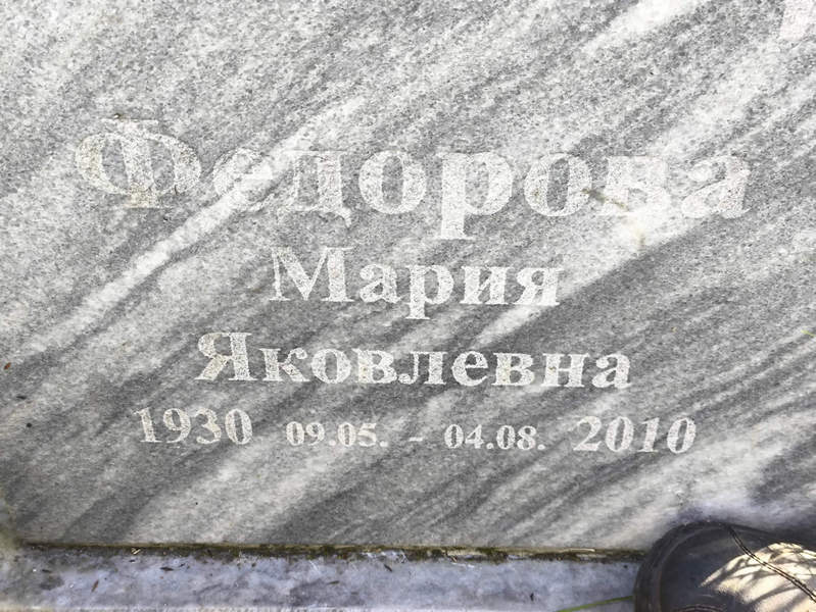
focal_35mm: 50
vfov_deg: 29.1
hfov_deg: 38.2
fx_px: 1179
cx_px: 408
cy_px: 306
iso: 100
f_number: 1.7
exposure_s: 1/100
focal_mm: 4.71
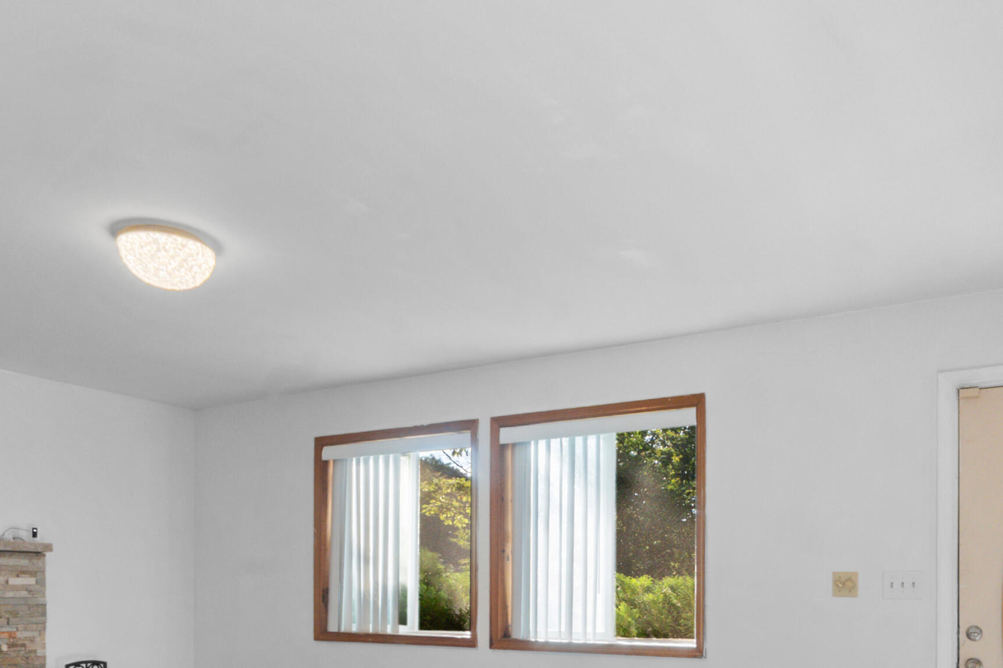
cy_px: 538
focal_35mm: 28
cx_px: 637
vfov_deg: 44.1
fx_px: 780
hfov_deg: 64.4
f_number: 9
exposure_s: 1/50
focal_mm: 16
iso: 1600
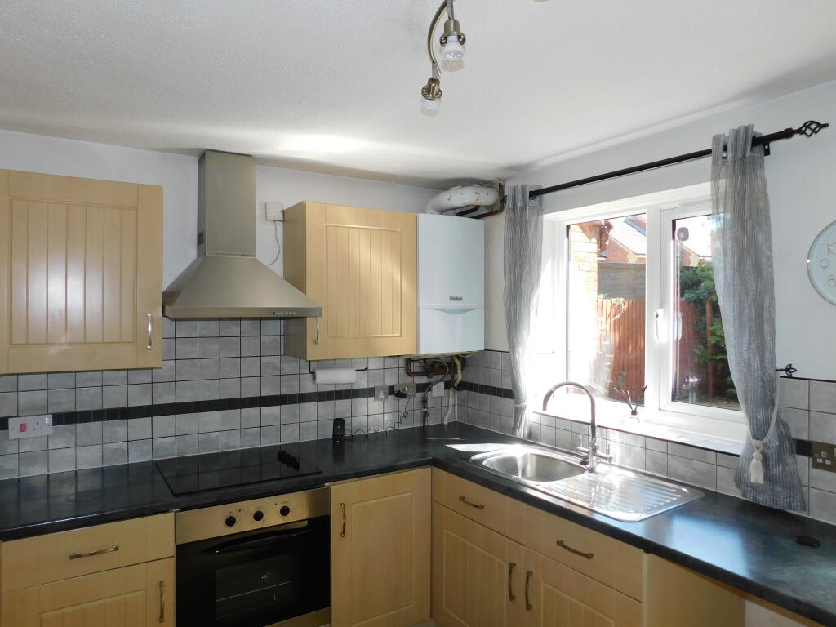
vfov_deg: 58.9
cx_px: 418
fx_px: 555
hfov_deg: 73.9
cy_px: 314
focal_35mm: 23
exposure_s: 1/125
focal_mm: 4
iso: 125
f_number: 3
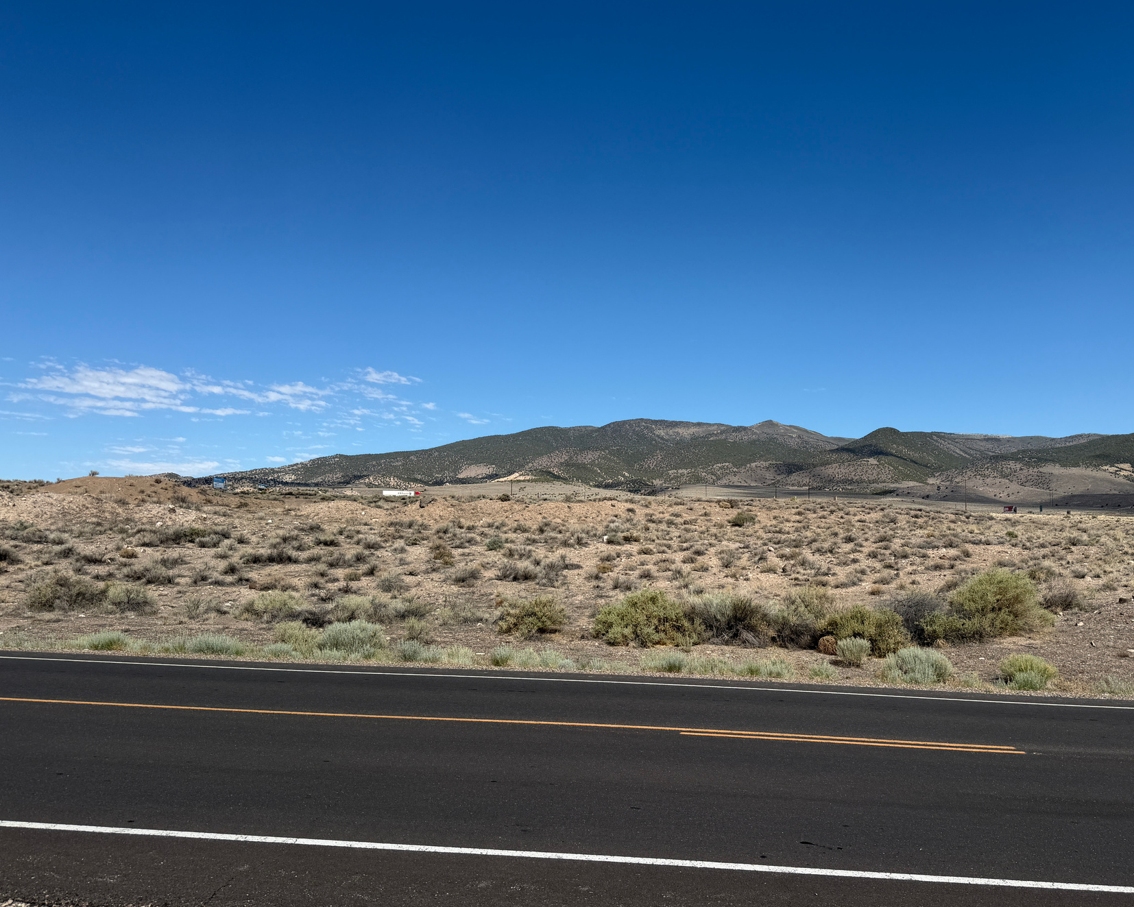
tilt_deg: +3.3
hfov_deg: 60.1
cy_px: 498
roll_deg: -0.8
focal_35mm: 29
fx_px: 973
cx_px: 657
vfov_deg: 49.9
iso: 80
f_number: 1.78
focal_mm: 6.76
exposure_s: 1/6711
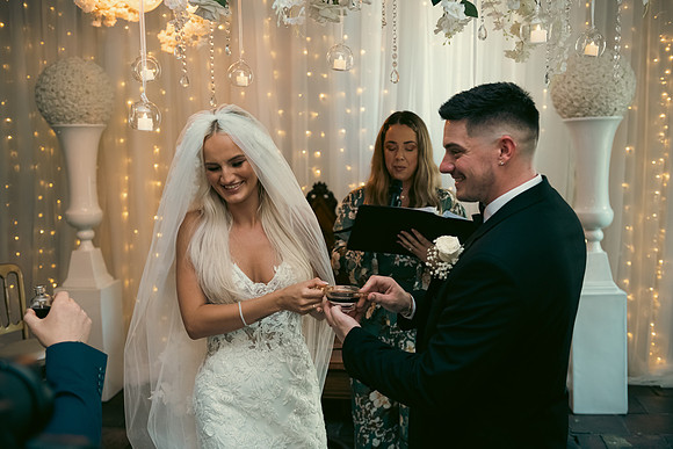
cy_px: 224
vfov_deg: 35.1
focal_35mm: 38
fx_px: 711
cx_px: 336
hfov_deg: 50.7
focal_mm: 38
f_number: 3.5
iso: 1250
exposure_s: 1/160
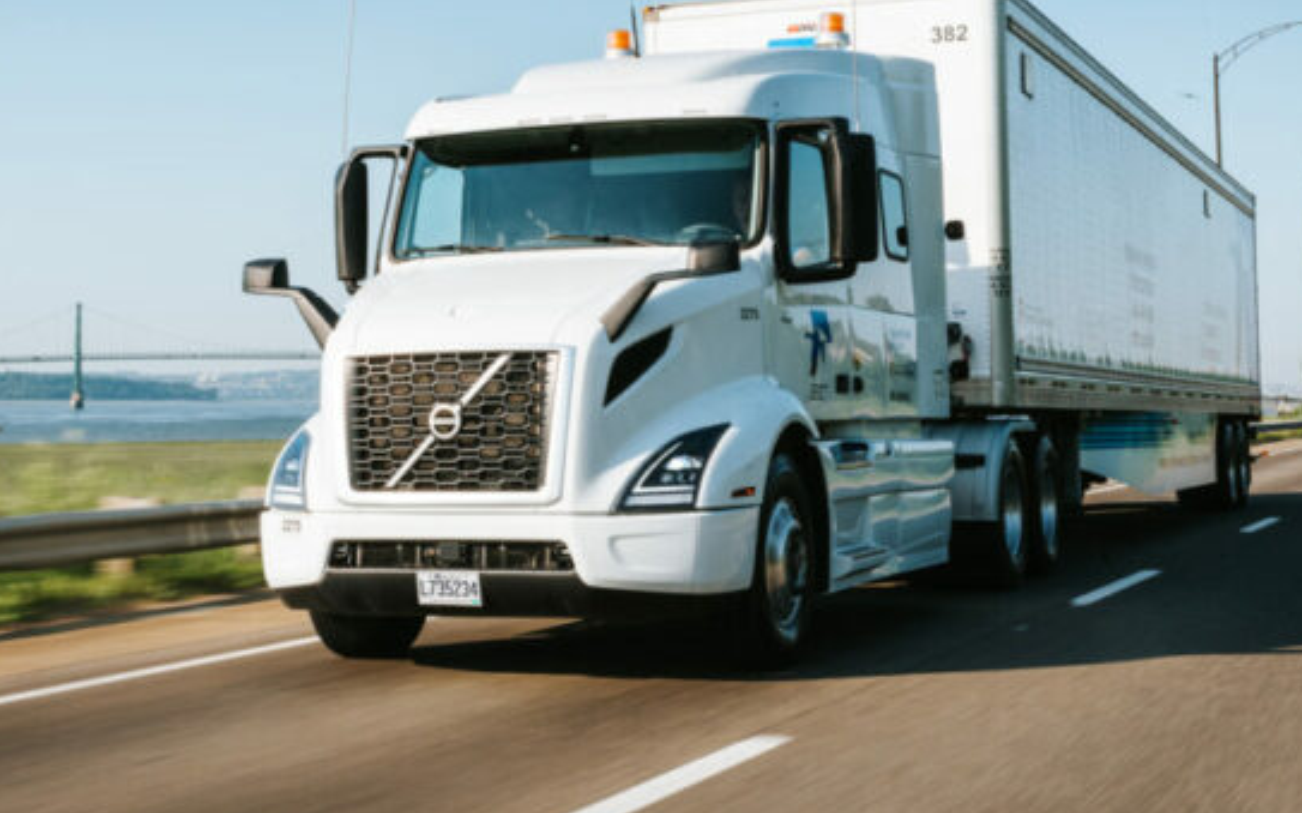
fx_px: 2235
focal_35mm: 63
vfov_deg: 20.5
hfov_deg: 32.4
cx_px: 530
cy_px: 233
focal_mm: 42
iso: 200
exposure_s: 1/80
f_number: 18
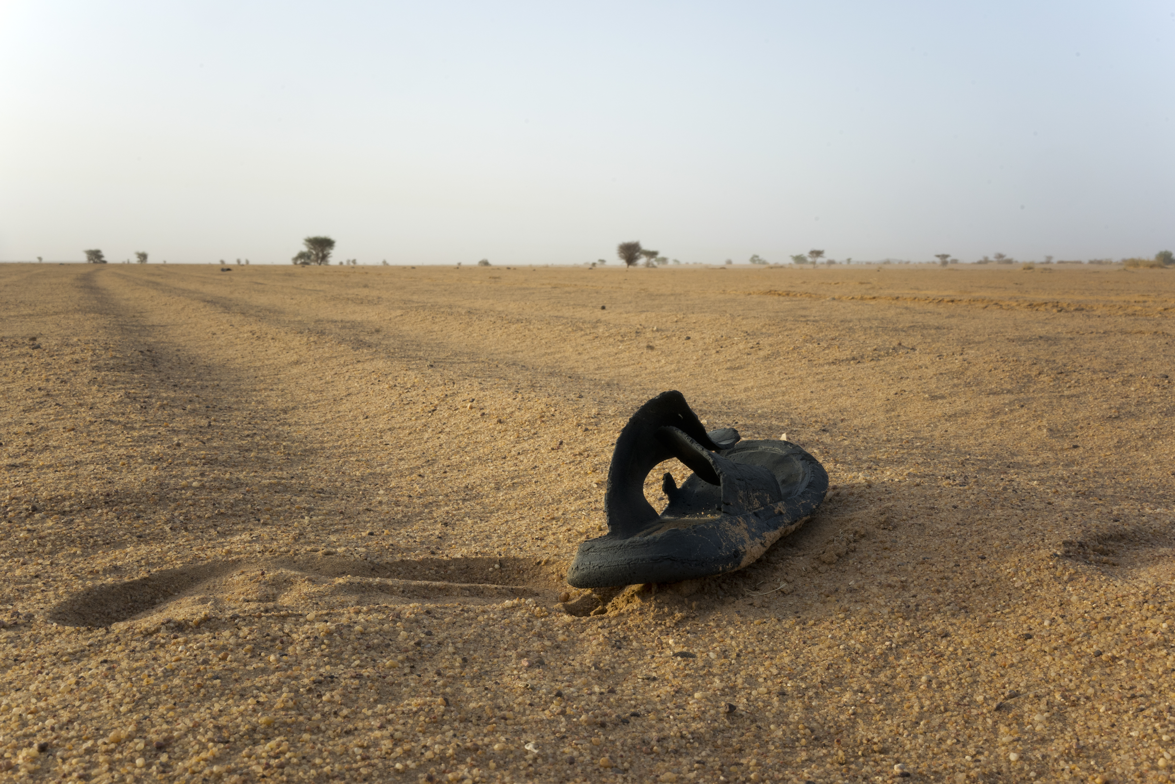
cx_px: 588
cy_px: 392
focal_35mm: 35
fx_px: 1142
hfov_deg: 54.4
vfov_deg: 37.9
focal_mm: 35
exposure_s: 1/50
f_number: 22
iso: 640
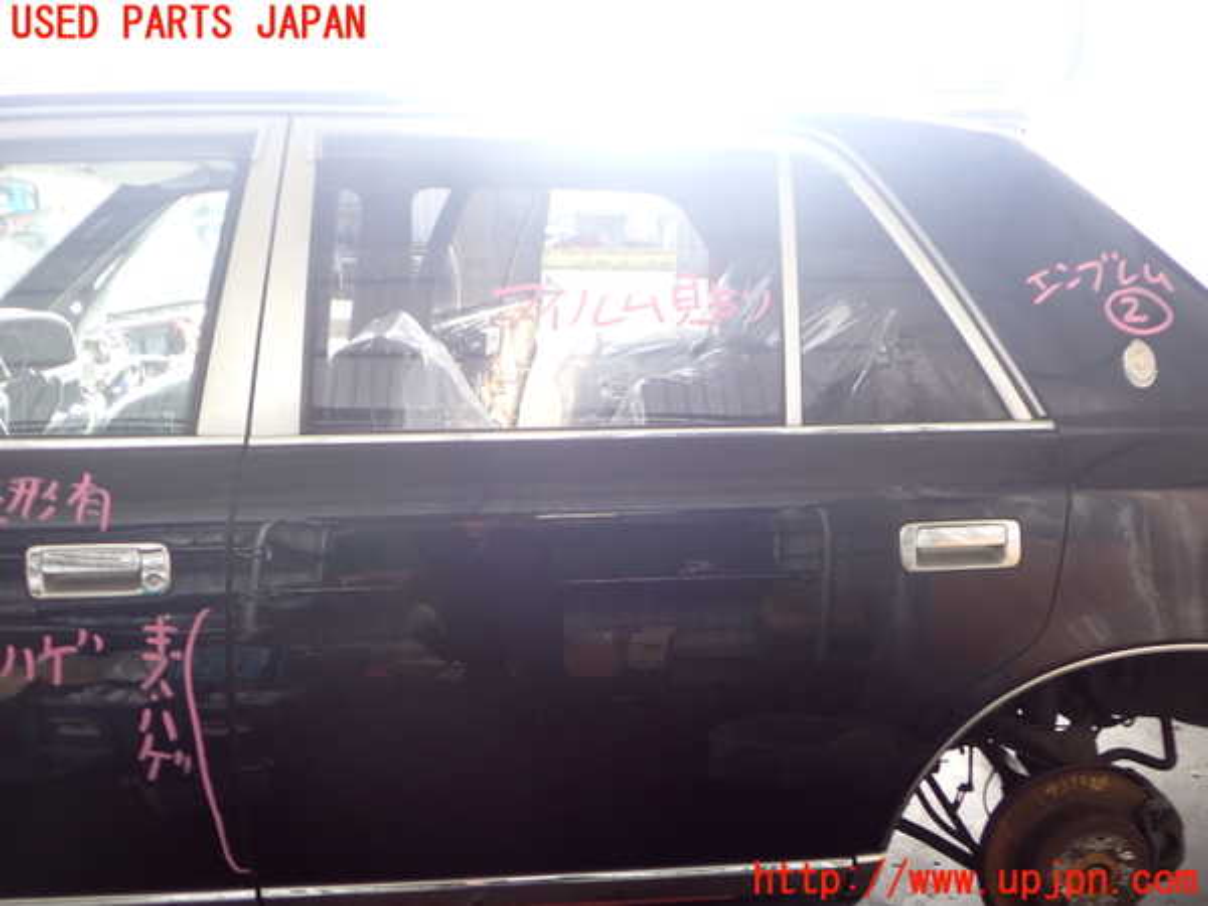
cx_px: 604
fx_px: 1047
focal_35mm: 30
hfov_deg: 60.0
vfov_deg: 46.8
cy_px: 453
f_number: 2.3
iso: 200
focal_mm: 5.4
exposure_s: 1/100
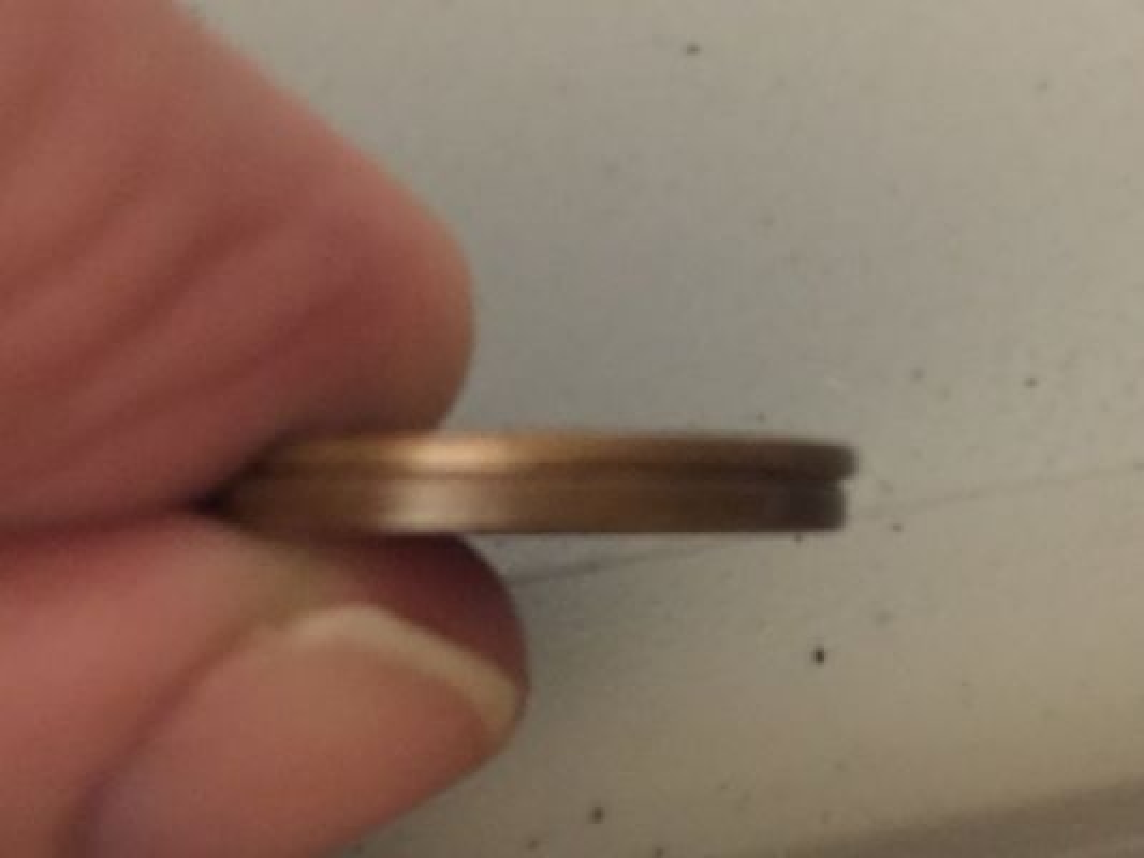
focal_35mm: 29
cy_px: 429
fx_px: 959
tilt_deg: -69.4
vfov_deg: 48.2
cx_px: 572
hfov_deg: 61.6
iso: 500
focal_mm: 4.15
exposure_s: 1/15
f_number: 2.2
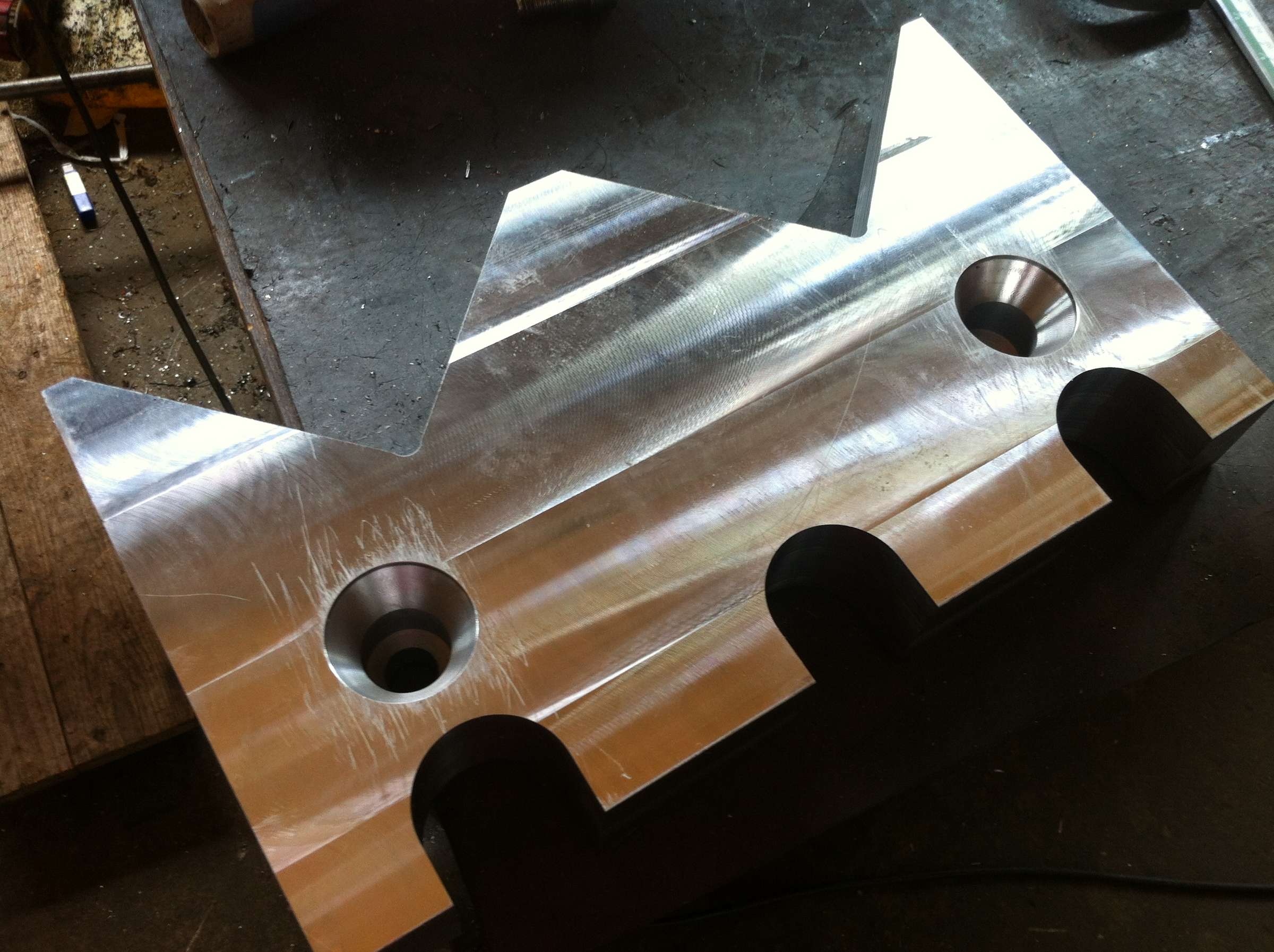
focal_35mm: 35
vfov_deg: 40.6
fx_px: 1286
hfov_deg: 52.7
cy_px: 476
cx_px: 637
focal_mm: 3.85
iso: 80
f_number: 2.8
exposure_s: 1/17
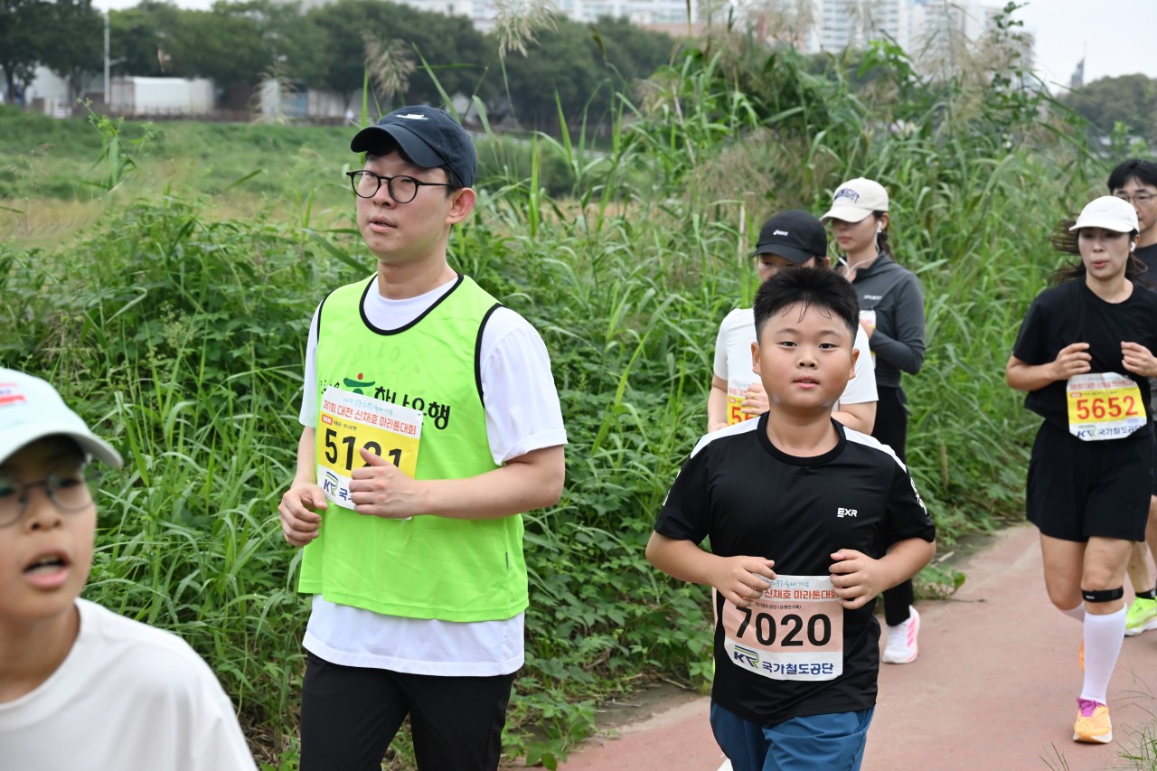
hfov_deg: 29.2
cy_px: 386
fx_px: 2217
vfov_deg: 19.7
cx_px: 578
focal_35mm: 69
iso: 2000
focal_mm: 69
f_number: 7.1
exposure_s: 1/640
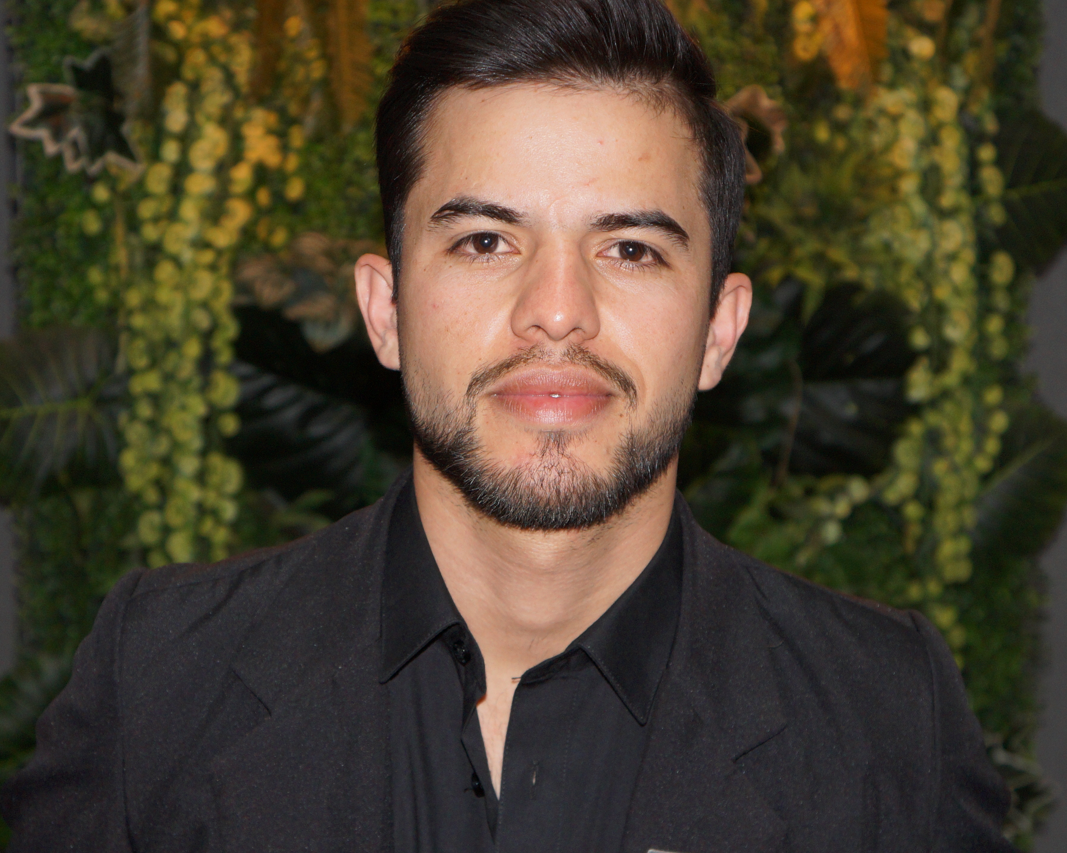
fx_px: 2305
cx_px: 482
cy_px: 442
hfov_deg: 26.0
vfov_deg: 21.0
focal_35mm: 73
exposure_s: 1/60
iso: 800
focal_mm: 34
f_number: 4.5
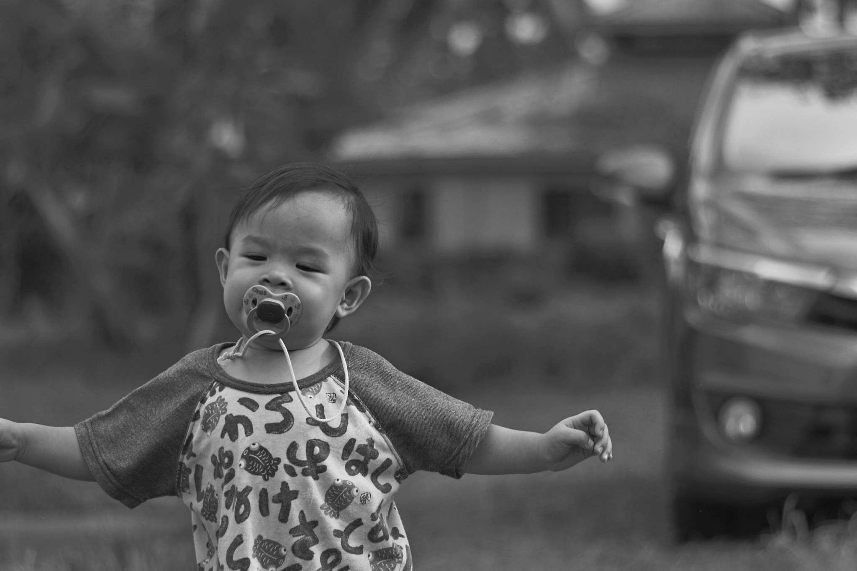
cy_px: 286
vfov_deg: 10.2
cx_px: 428
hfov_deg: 15.2
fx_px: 3213
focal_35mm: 135
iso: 200
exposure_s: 1/1600
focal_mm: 50
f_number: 1.8
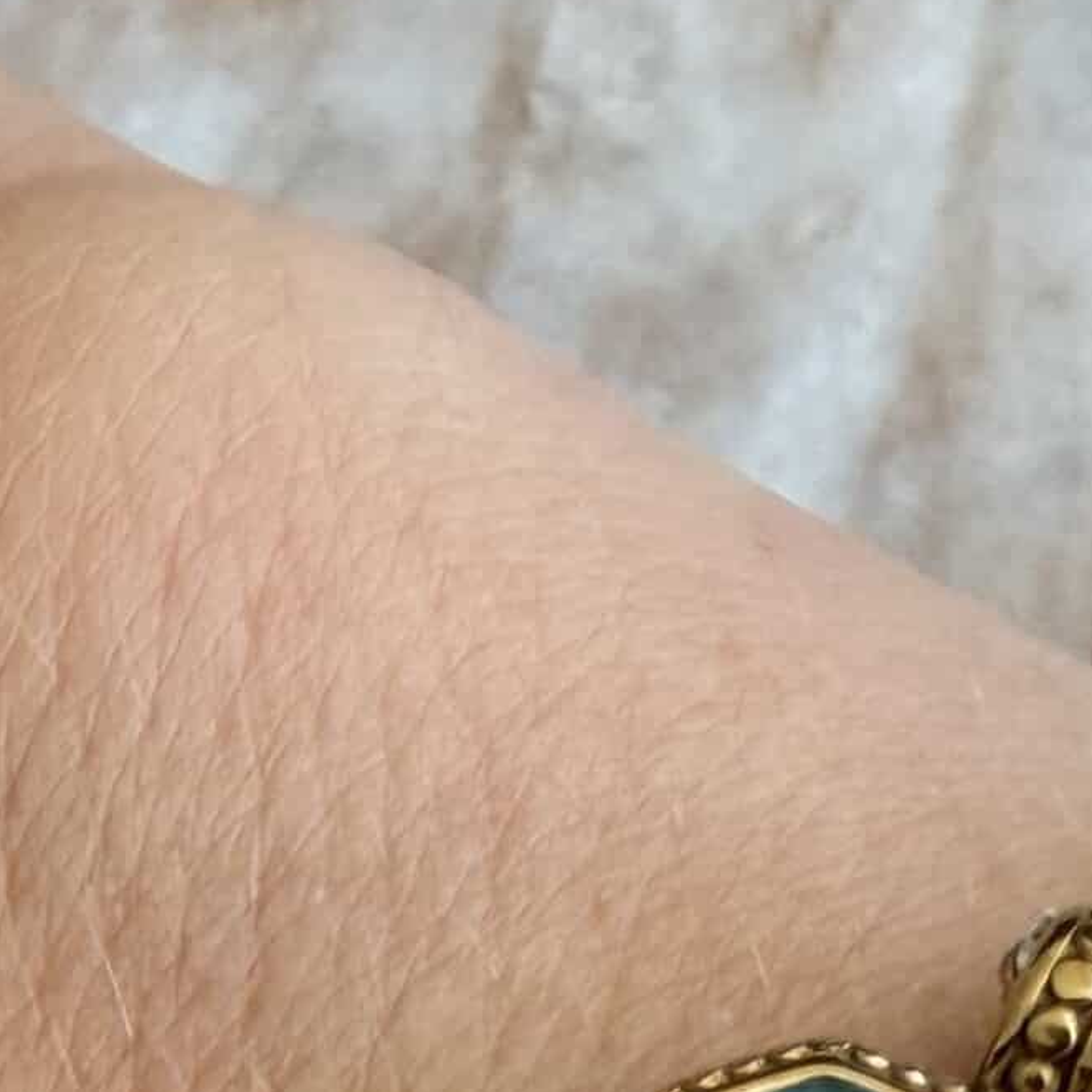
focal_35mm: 89
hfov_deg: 19.4
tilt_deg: -72.4
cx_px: 760
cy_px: 1697
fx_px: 3176
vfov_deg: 17.3
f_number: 2.2
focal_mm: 2.22
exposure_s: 1/121
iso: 100
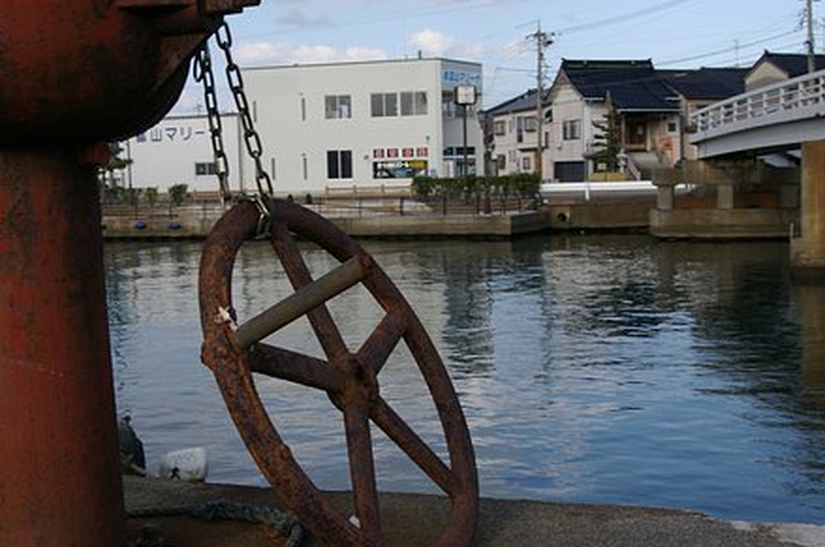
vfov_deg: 27.4
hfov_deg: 40.4
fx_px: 1121
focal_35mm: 49
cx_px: 391
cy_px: 271
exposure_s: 1/160
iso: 200
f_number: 10
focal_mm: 28
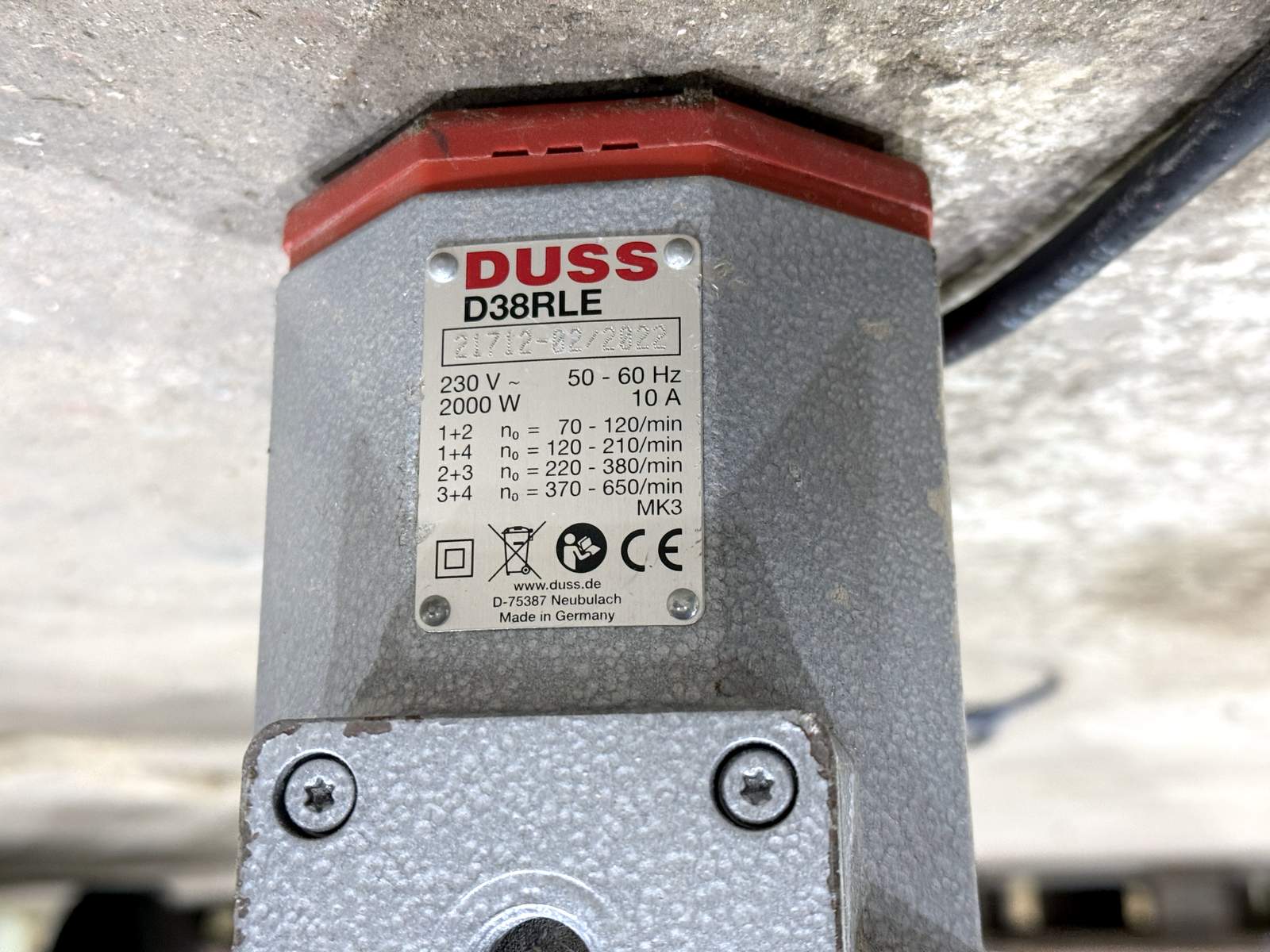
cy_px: 476
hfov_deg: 39.7
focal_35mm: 48
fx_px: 1761
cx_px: 635
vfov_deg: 30.3
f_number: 1.78
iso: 200
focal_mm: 6.76
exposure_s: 1/60
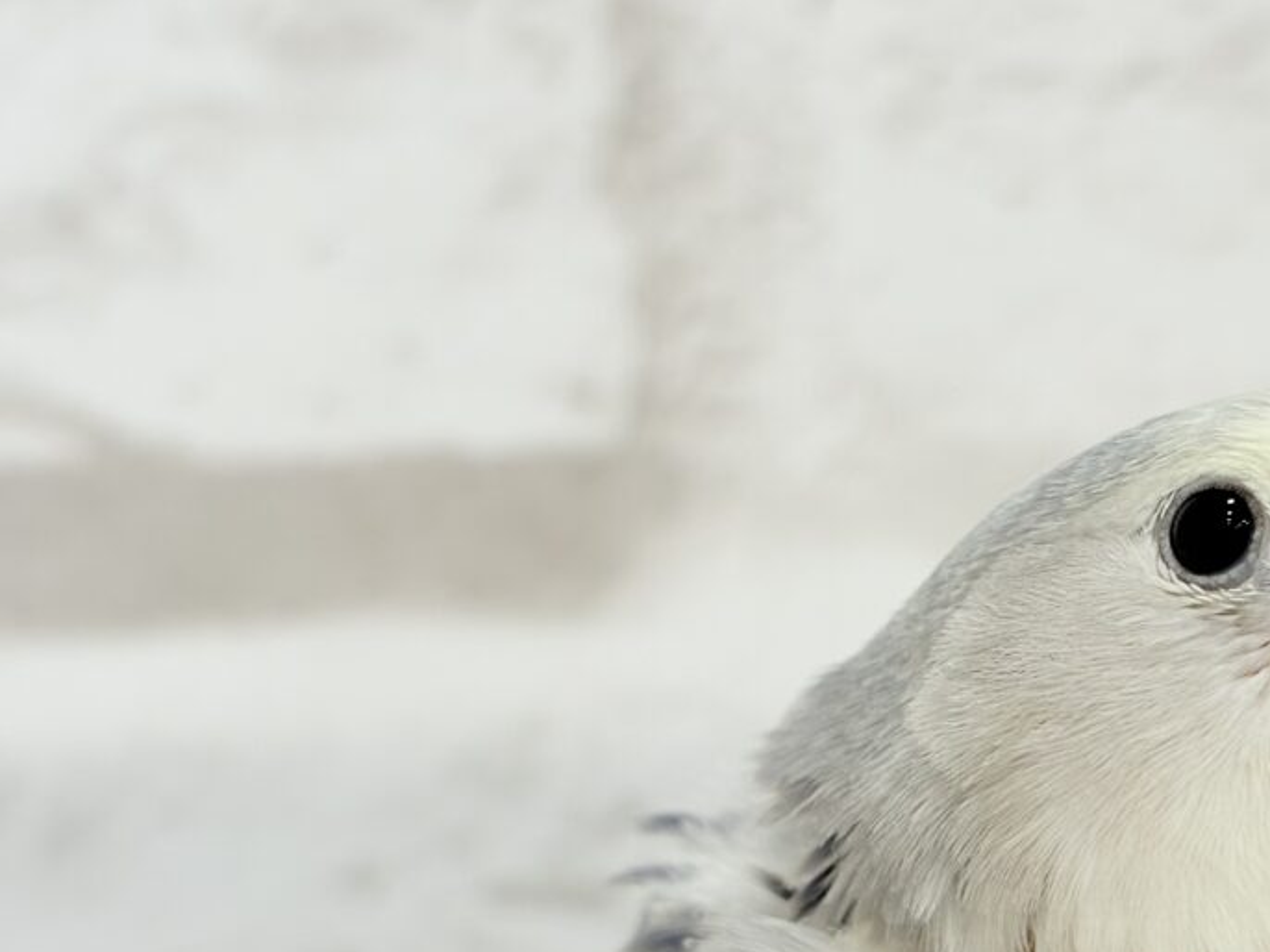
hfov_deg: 21.4
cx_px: 933
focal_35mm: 91
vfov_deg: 16.2
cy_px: 652
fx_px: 3337
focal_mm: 5.96
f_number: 1.6
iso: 32
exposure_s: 1/50
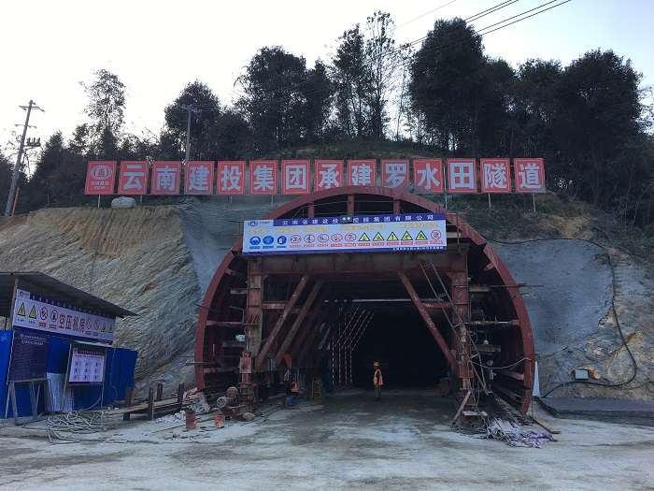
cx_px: 327
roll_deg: -0.8
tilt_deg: +15.5
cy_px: 246
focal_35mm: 29
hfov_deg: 61.7
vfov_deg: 48.2
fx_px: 548
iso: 25
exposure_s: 1/353
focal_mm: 4.15
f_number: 2.2
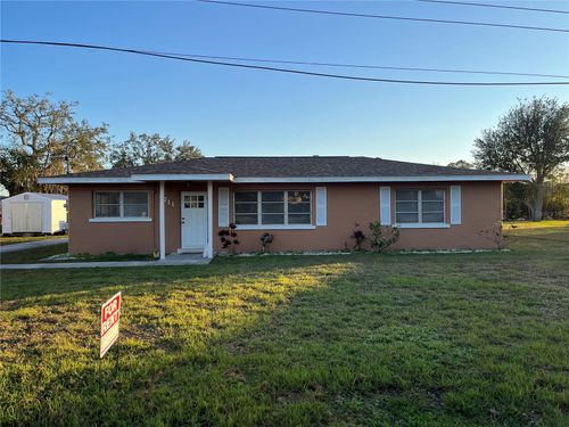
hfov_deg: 67.3
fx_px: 427
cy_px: 214
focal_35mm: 26
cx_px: 284
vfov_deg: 53.1
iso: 50
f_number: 1.6
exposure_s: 1/1294
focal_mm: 5.1
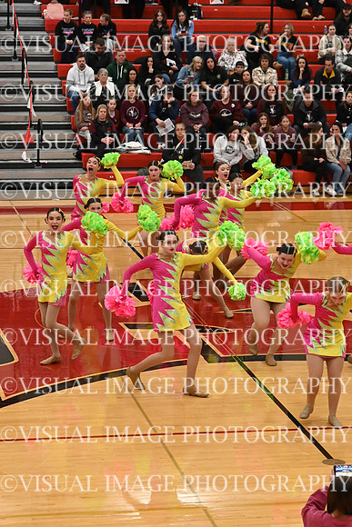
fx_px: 1539
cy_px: 264
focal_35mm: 105
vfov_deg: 19.5
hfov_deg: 13.0
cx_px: 176
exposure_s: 1/400
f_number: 4
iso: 6400
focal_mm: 70
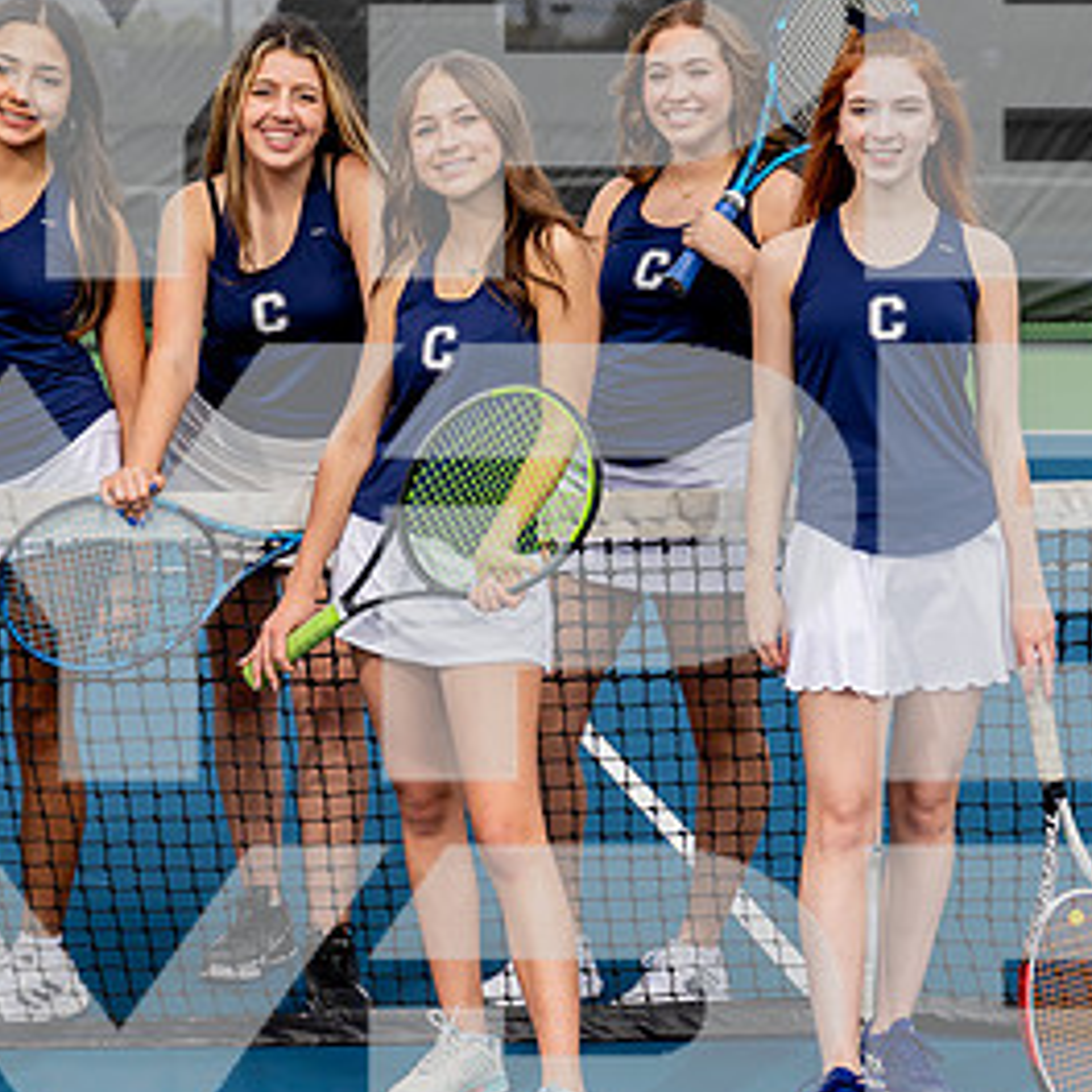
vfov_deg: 17.9
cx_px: 302
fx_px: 3462
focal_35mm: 97
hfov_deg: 17.8
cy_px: 565
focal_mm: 52
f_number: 4
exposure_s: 1/1000
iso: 100
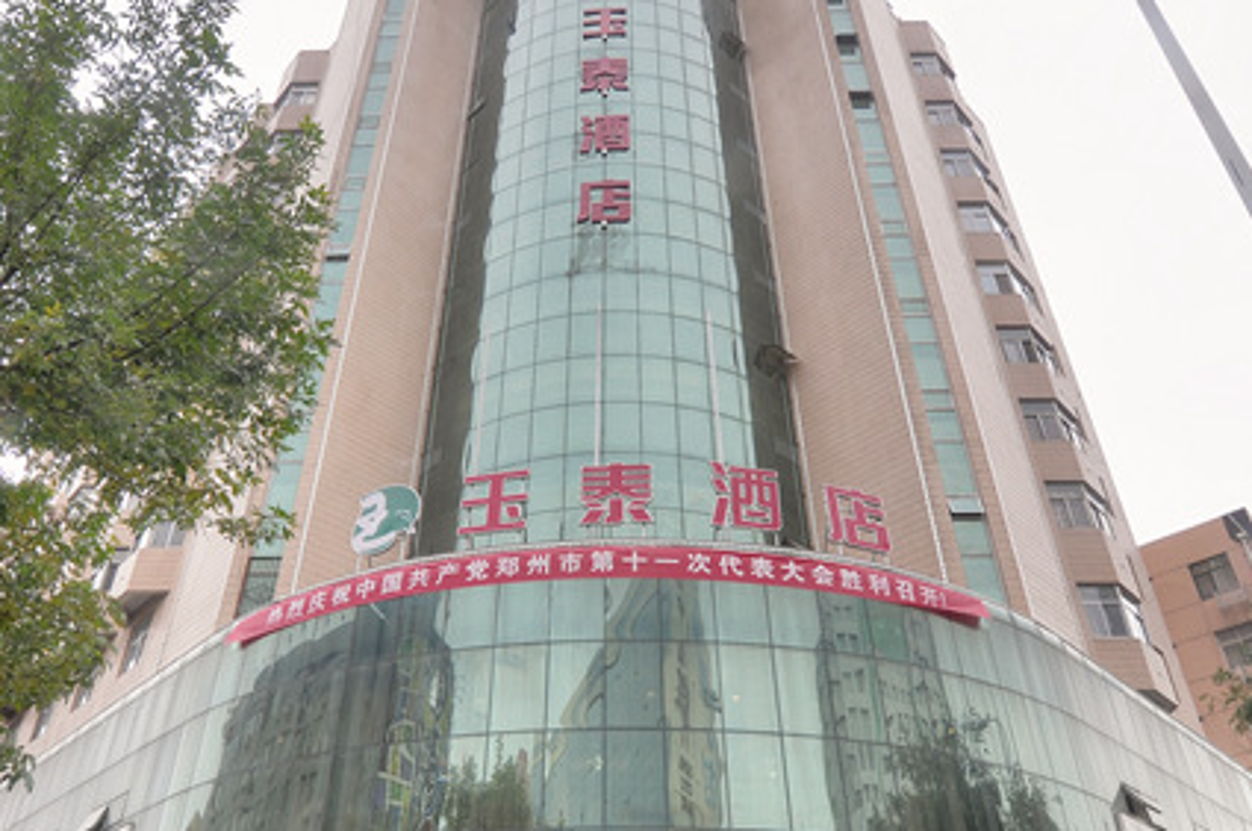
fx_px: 931
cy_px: 498
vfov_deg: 47.8
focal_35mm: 27
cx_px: 607
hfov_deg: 67.8
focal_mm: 11
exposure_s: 1/80
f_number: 10
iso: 200
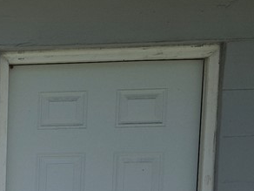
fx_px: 925
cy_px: 308
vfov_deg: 11.2
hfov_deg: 14.1
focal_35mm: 126
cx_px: -185
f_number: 1.8
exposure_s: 1/1996
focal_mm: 5.4
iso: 25
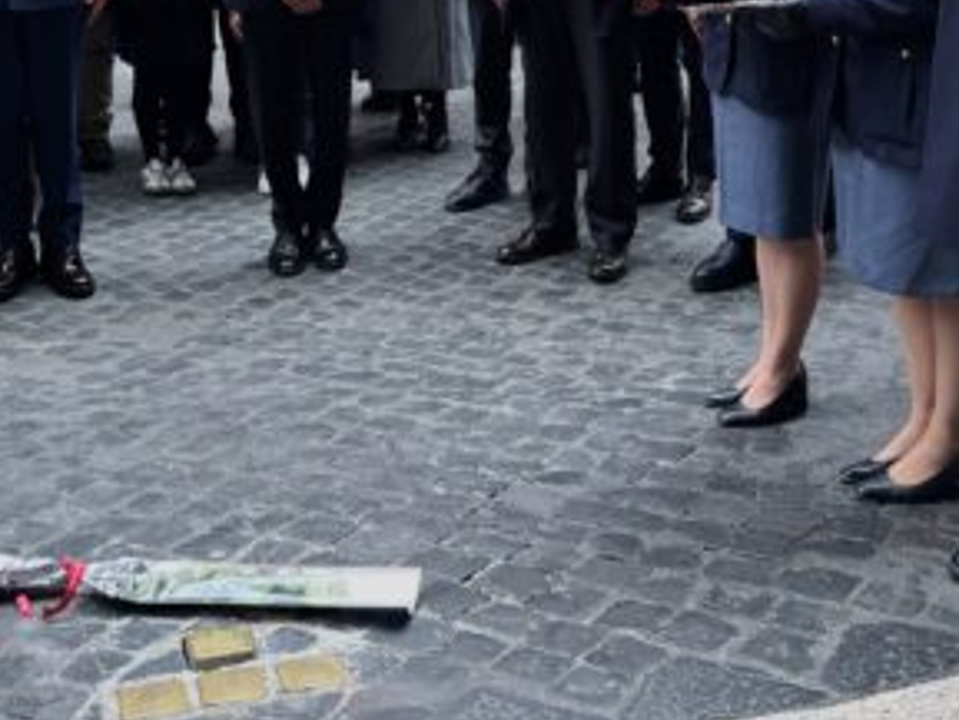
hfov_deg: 32.2
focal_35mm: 60
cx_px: 509
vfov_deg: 23.0
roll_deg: -0.3
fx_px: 1663
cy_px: -63
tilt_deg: -7.5
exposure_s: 1/114
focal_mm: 5.96
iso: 32
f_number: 1.6
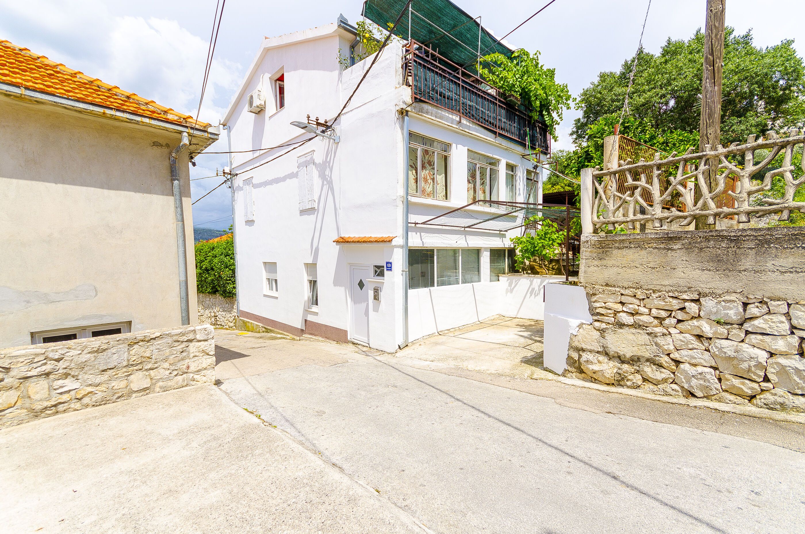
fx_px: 335
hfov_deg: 100.5
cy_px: 267
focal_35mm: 15
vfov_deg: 77.1
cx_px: 402
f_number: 6.3
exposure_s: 1/640
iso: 100
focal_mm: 10
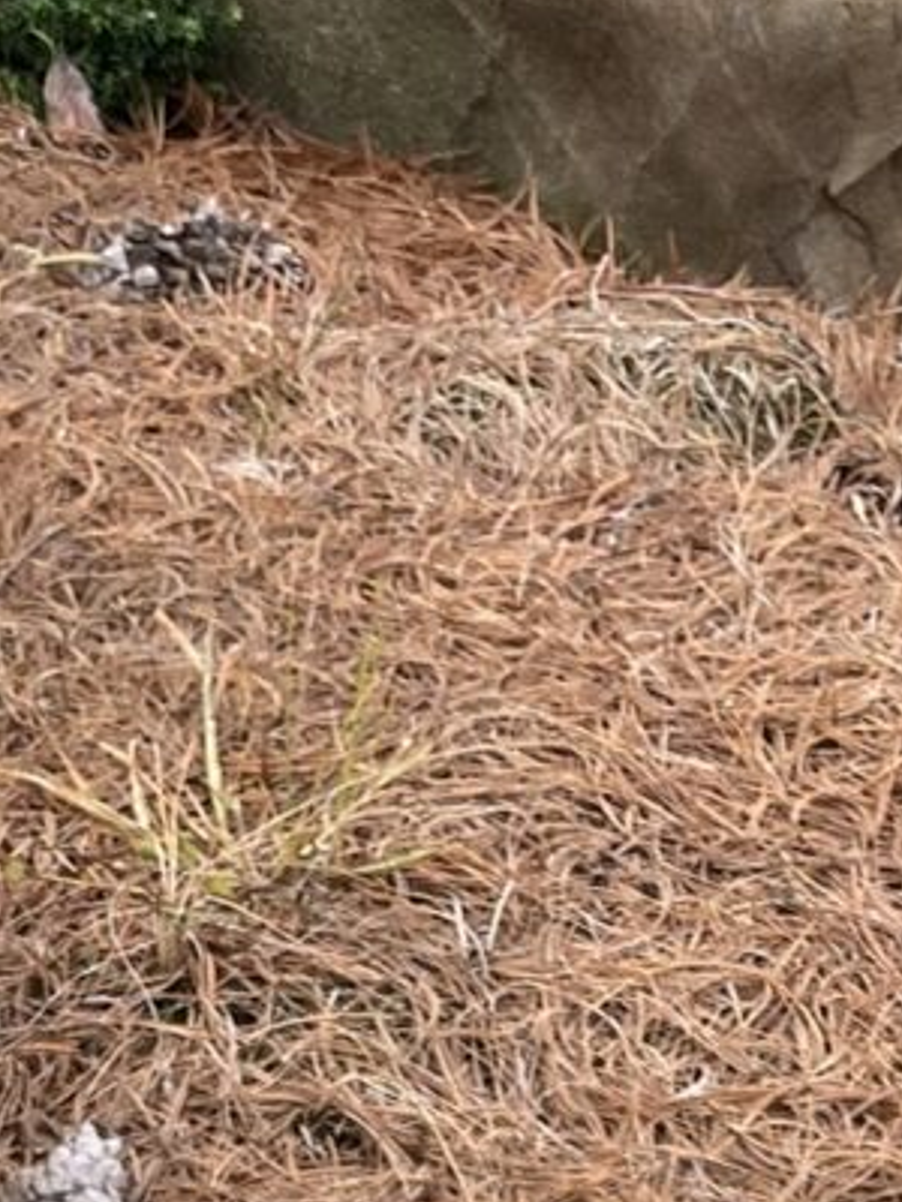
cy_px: 2338
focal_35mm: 104
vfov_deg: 15.5
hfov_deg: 14.2
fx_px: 3613
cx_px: 550
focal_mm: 4.2
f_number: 1.6
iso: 32
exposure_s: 1/454
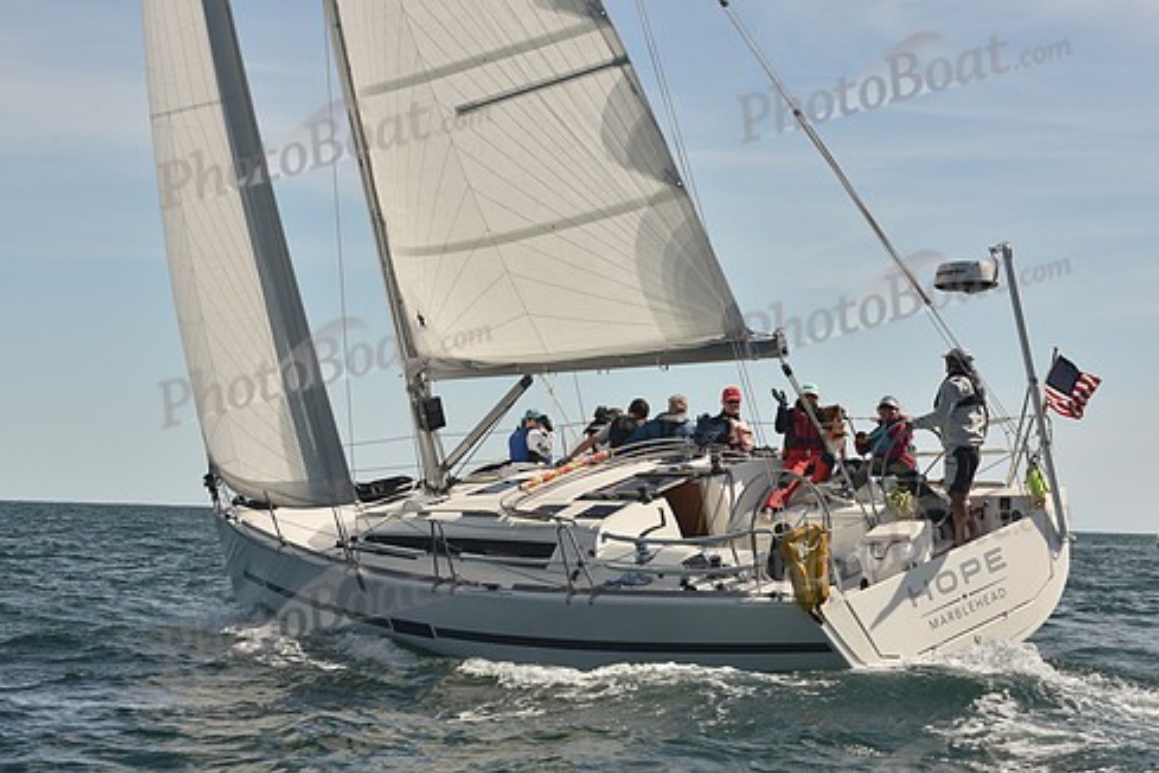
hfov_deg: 24.5
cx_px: 616
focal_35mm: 83
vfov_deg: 16.4
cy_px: 456
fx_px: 2672
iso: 250
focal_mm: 70
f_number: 8
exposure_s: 1/640
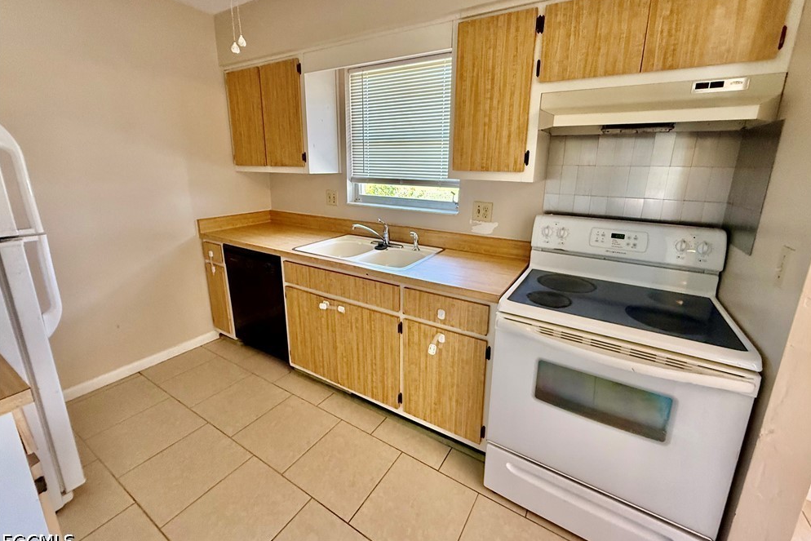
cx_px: 415
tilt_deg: -12.4
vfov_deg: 77.1
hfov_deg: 100.4
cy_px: 242
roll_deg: -0.8
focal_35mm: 15
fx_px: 338
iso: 500
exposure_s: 1/120
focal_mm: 2.22
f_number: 2.2
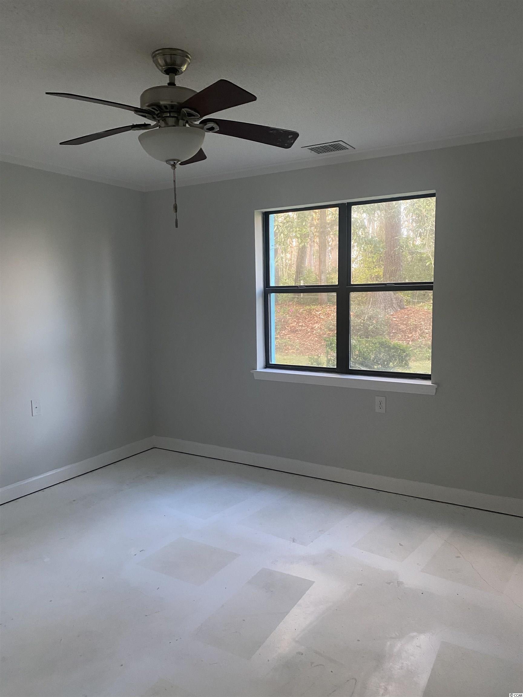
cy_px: 348
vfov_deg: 67.3
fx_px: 524
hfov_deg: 53.1
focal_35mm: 26
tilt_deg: -6.2
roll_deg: +0.6
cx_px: 262
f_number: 1.8
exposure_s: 1/40
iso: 200
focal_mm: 4.25
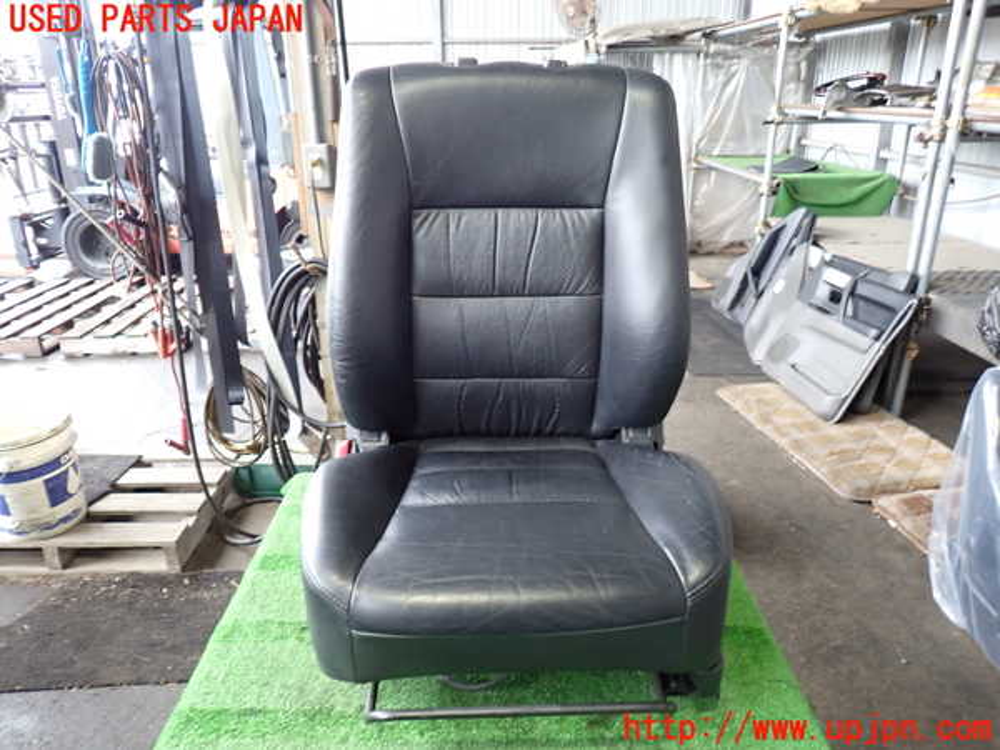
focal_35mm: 25
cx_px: 500
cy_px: 375
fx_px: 722
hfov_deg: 69.4
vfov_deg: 54.9
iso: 250
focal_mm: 4.5
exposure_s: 1/30
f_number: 2
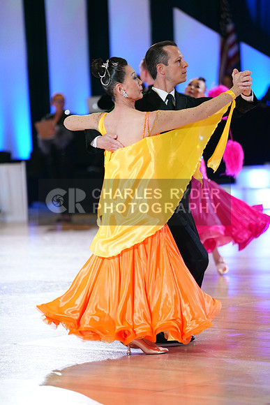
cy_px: 202
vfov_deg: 12.9
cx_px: 135
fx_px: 1788
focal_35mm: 159
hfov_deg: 8.6
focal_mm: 159
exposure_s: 1/400
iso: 2000
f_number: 2.8
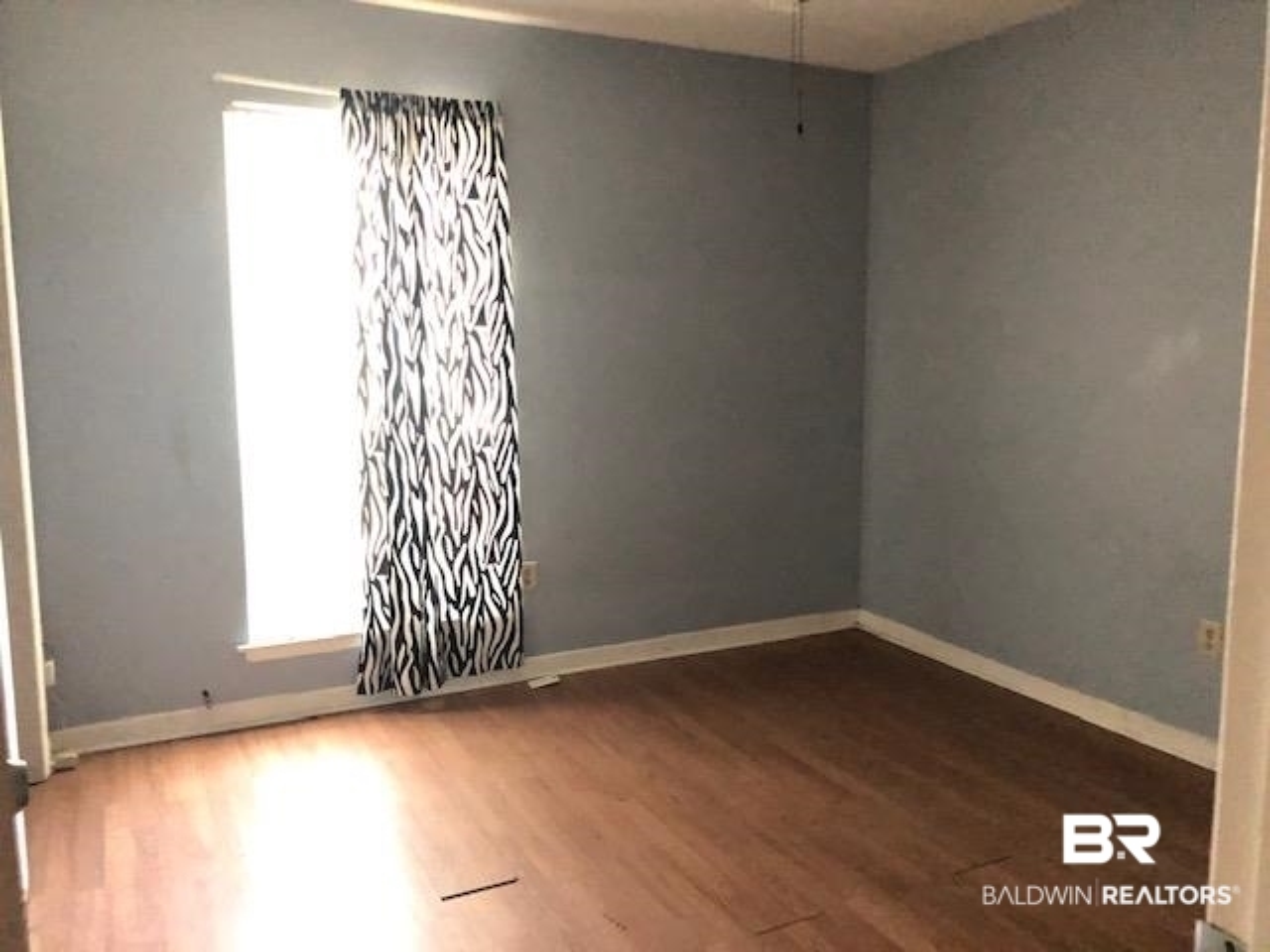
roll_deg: +0.2
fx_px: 1027
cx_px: 635
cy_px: 476
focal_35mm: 28
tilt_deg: -7.5
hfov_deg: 63.4
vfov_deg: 49.7
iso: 1600
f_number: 1.8
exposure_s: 1/4
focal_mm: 3.99
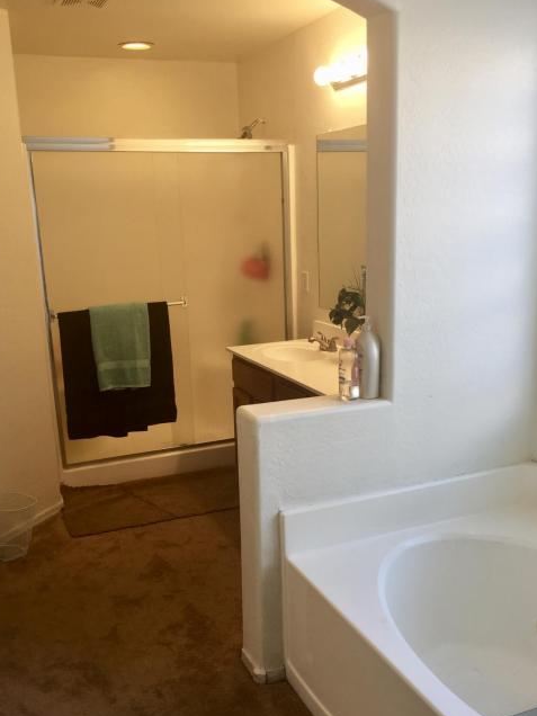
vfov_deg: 52.3
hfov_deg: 40.7
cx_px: 270
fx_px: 724
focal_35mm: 35
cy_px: 423
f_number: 2.2
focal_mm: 4.15
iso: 32
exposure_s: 1/60
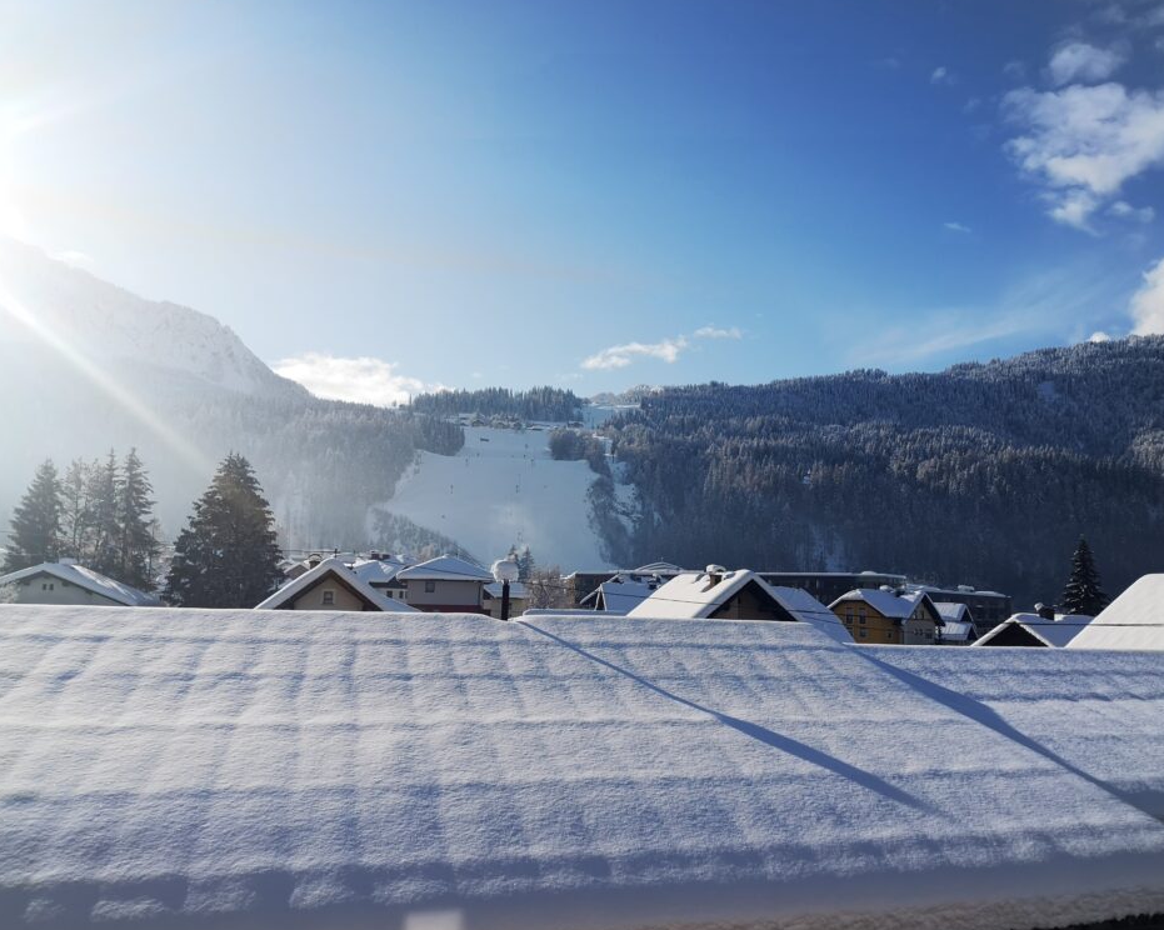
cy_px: 464
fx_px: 999
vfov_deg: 49.9
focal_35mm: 29
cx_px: 634
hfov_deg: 60.4
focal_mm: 3.95
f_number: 1.8
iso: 50
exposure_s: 1/3846
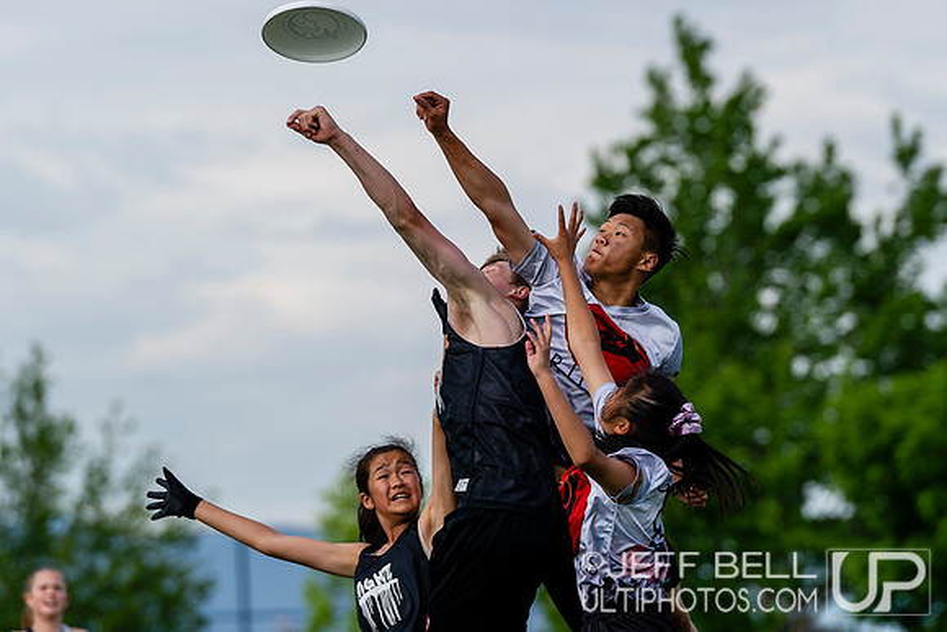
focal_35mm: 311
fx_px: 8183
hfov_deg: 6.6
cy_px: 285
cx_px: 514
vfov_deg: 4.4
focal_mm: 200
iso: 200
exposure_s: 1/1250
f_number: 4
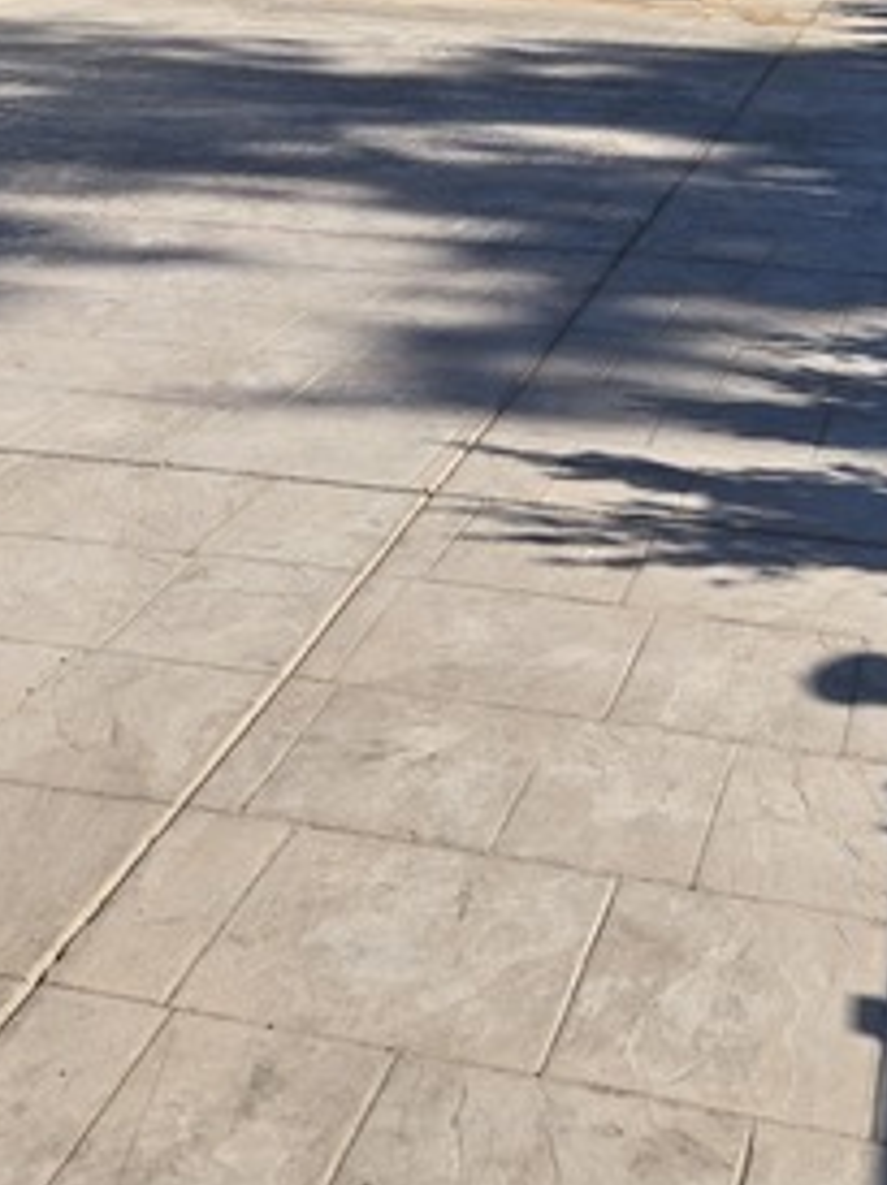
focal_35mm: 56
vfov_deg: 31.9
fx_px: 1916
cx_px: 597
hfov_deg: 25.9
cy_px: 15
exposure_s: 1/1951
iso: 25
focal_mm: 5.4
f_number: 1.8
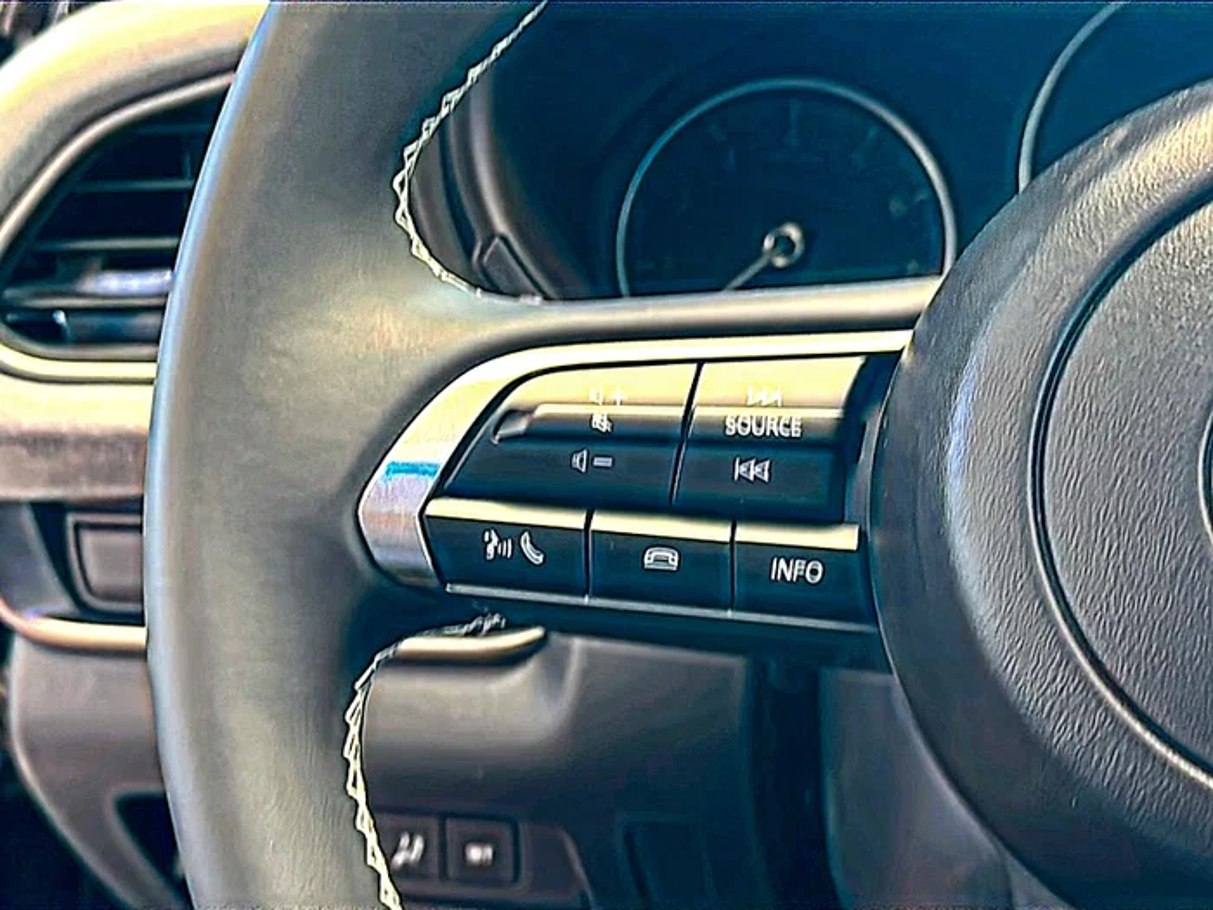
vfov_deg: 32.9
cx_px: 606
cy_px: 455
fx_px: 1542
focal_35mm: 44
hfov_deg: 42.9
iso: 200
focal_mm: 6.86
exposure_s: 1/40
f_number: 1.78
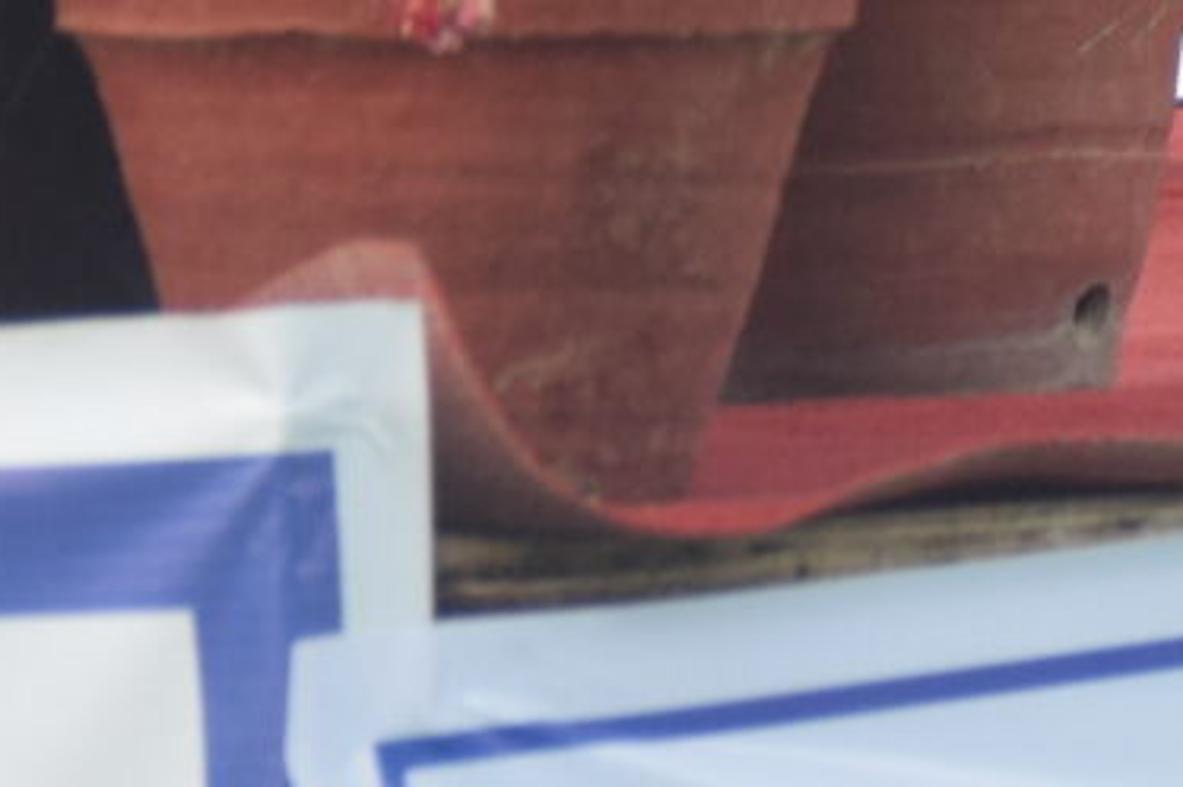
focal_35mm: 639
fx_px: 20979
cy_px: -1836
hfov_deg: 3.2
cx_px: 2620
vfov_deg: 2.1
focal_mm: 62
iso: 400
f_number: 4.5
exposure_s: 1/320
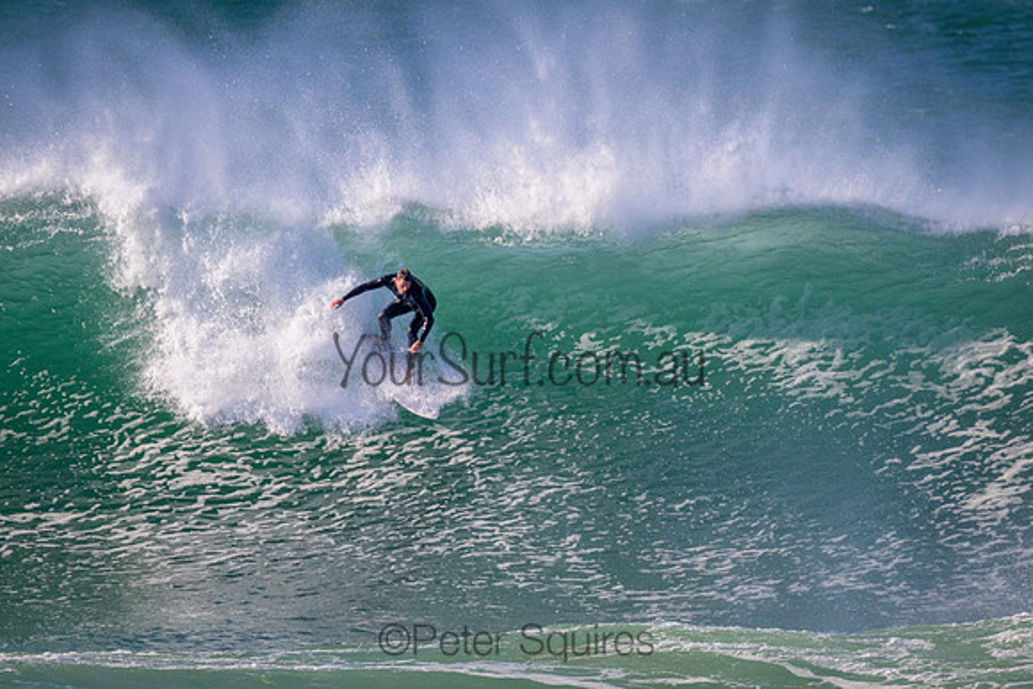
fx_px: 22960
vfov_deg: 1.7
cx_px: 516
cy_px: 344
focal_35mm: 800
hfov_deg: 2.6
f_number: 11
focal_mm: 800
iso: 2000
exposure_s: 1/2000
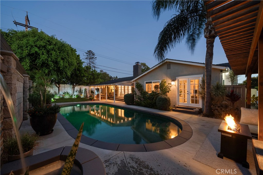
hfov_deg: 108.3
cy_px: 88
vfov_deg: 85.4
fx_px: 95
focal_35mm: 13
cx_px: 132
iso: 400
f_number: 9
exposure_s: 1
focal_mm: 13
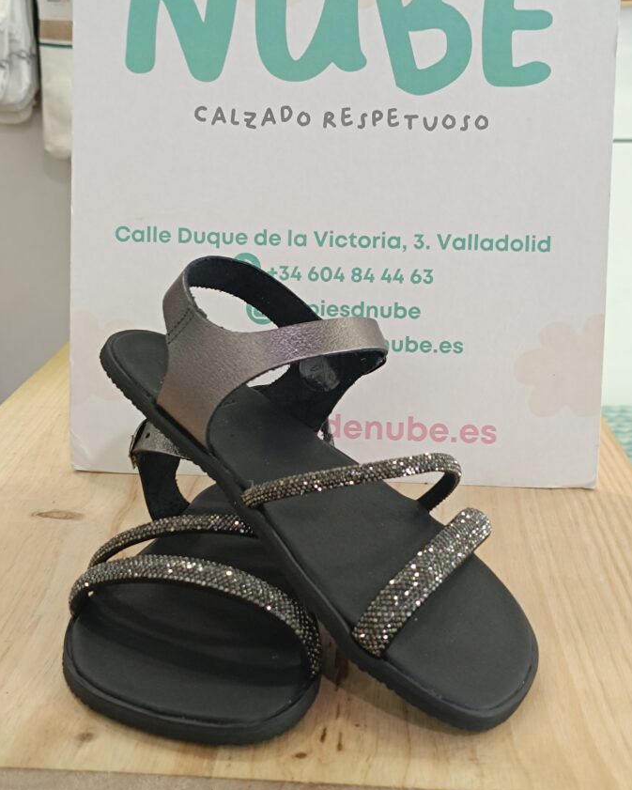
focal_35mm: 26
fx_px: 608
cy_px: 375
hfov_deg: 54.9
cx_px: 313
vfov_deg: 66.0
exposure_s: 1/101
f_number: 1.88
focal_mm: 5.59
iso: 536
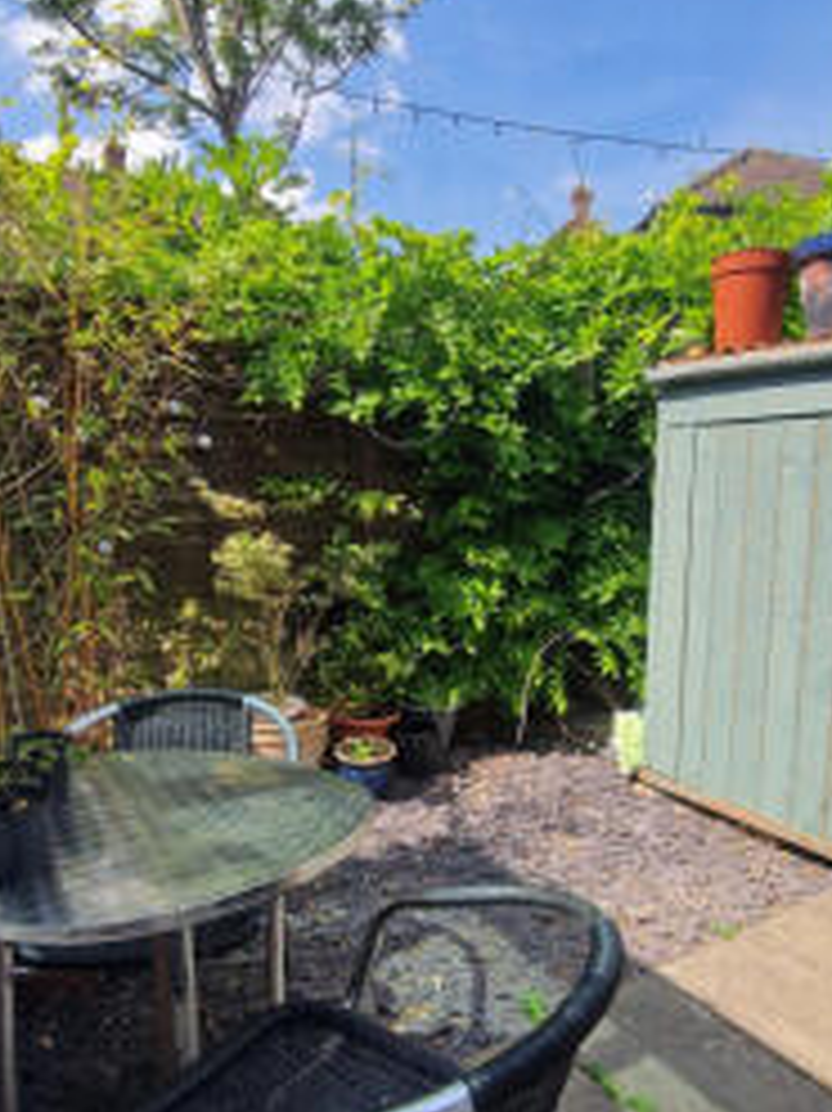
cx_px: 441
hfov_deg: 58.8
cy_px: 664
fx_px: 738
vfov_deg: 73.2
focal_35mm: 23
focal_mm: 2.2
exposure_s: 1/1236
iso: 50
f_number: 2.2
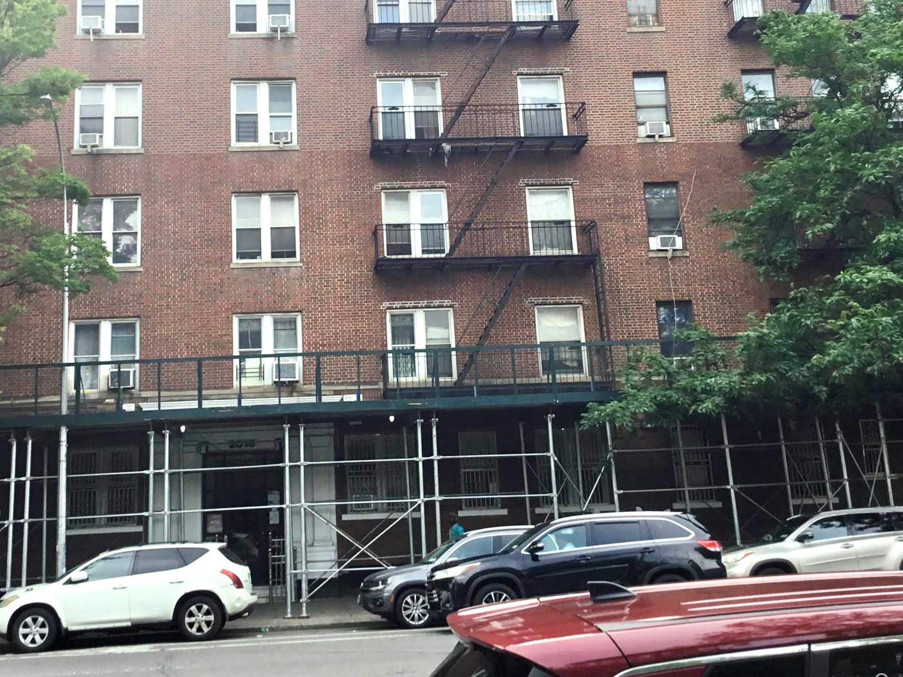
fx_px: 1174
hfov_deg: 41.8
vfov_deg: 31.8
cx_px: 349
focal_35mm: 45
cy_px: 205
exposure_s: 1/252
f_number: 2.4
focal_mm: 3.3
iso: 25
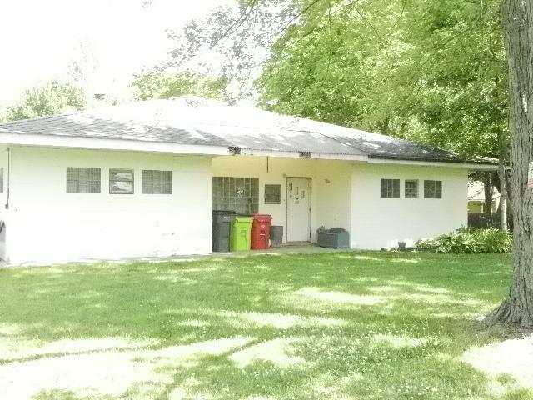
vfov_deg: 37.7
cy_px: 200
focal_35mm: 38
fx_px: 585
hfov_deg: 49.0
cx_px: 266
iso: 3200
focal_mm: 6.9
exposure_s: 1/2000
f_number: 8
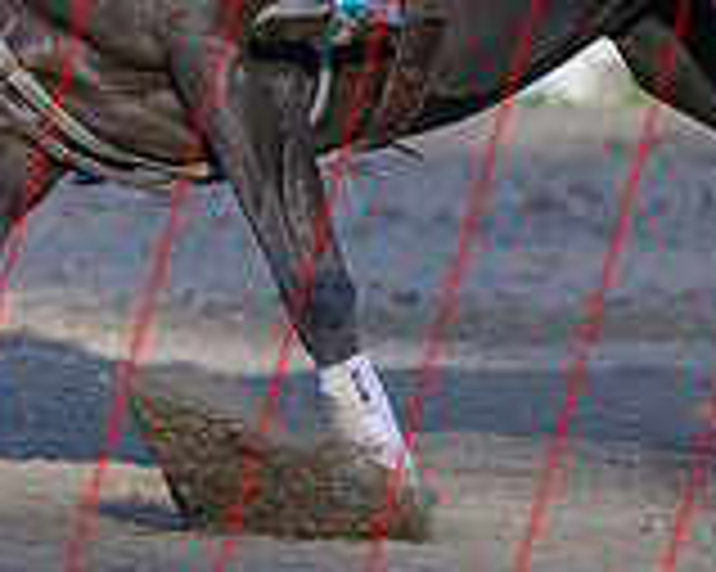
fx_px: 20797
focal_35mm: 982
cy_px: -100
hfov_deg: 2.0
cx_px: 115
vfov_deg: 1.6
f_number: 2.8
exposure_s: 1/2500
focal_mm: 200
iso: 250
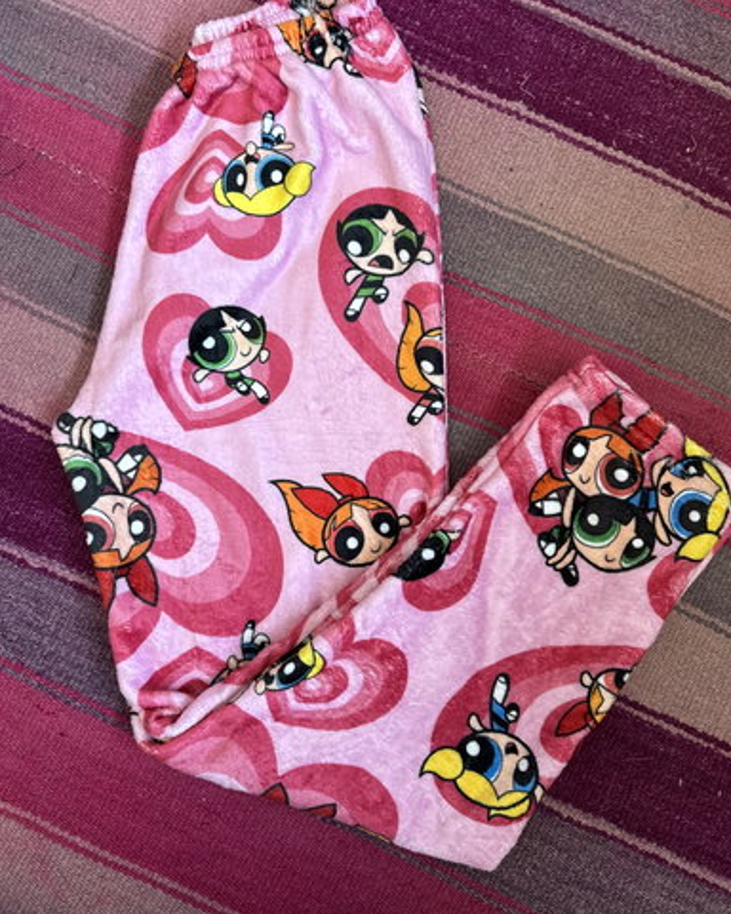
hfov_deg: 54.9
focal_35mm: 26
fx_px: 703
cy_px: 437
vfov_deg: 66.0
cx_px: 377
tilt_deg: -85.3
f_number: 1.78
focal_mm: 6.76
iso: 200
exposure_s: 1/100
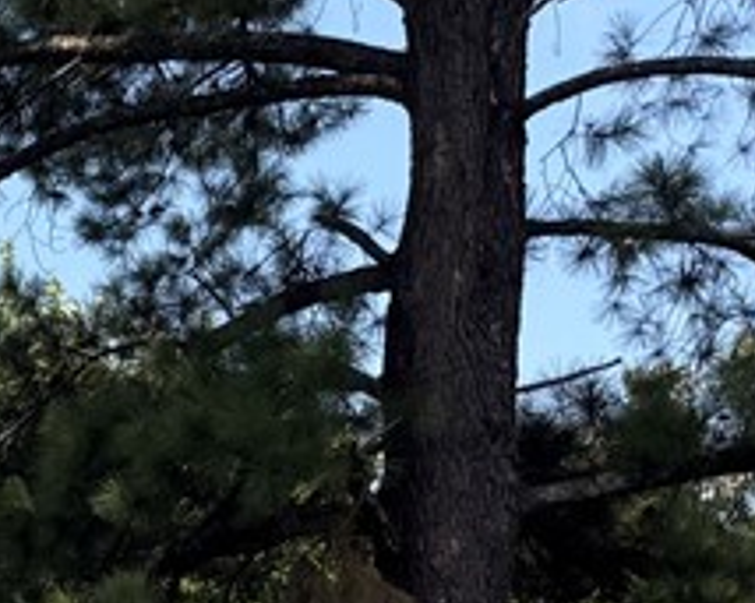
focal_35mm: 112
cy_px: 1143
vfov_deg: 12.4
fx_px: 2502
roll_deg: +0.2
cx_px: -921
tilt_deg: -0.9
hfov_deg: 13.6
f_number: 1.78
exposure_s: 1/2525
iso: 80
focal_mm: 6.76
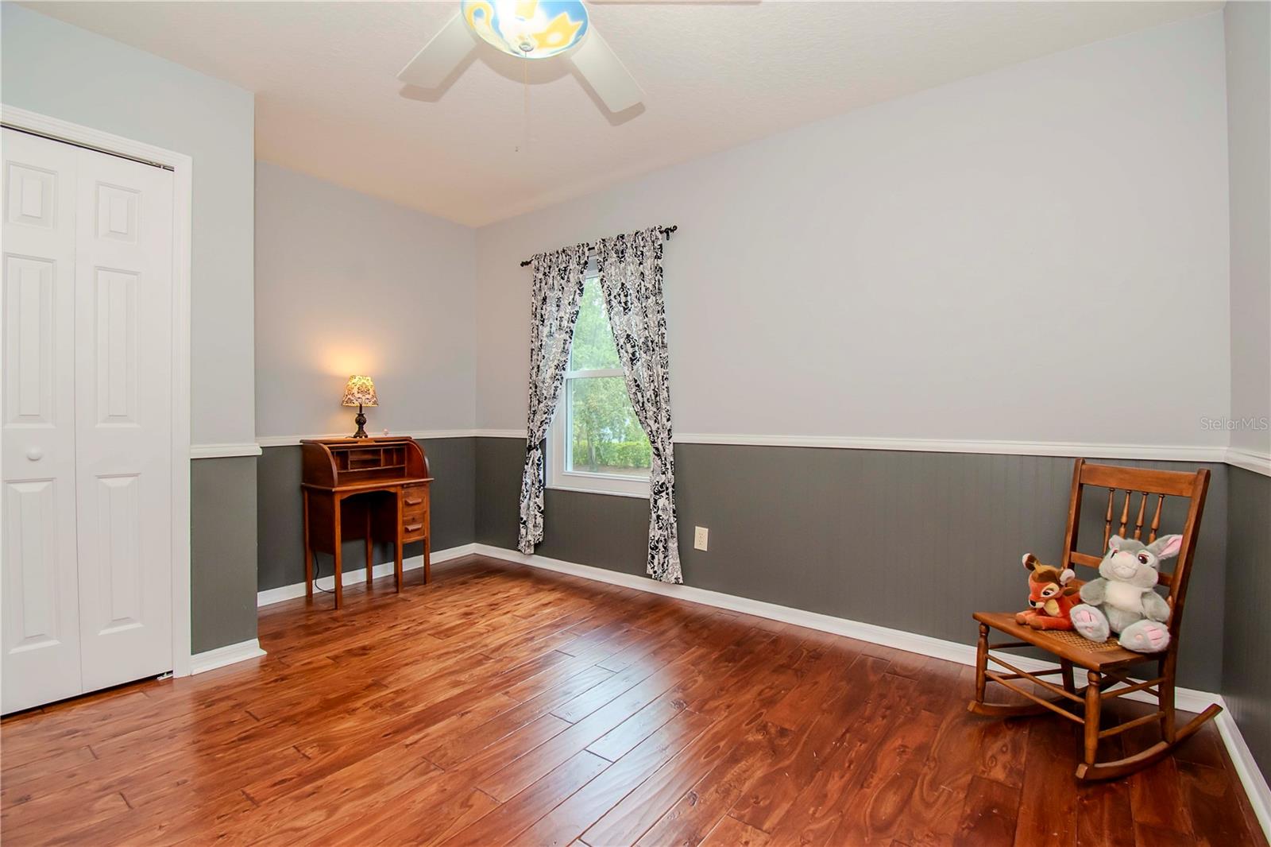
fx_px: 529
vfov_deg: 77.3
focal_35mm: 15
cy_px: 424
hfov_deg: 100.4
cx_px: 636
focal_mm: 10
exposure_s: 1/50
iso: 640
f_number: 7.1
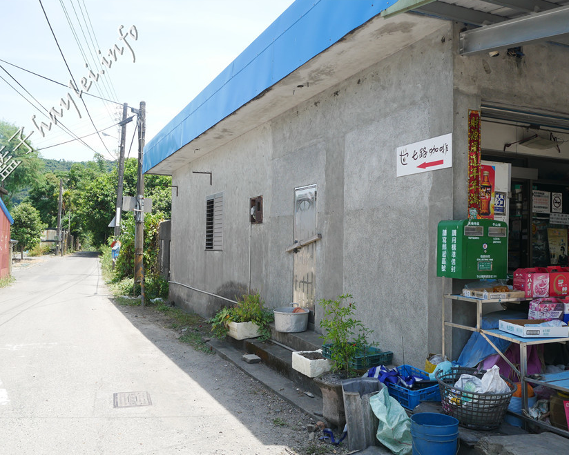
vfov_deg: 45.8
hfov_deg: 55.6
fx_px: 539
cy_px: 230
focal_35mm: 32
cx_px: 266
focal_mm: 15
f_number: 4
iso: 200
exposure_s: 1/500
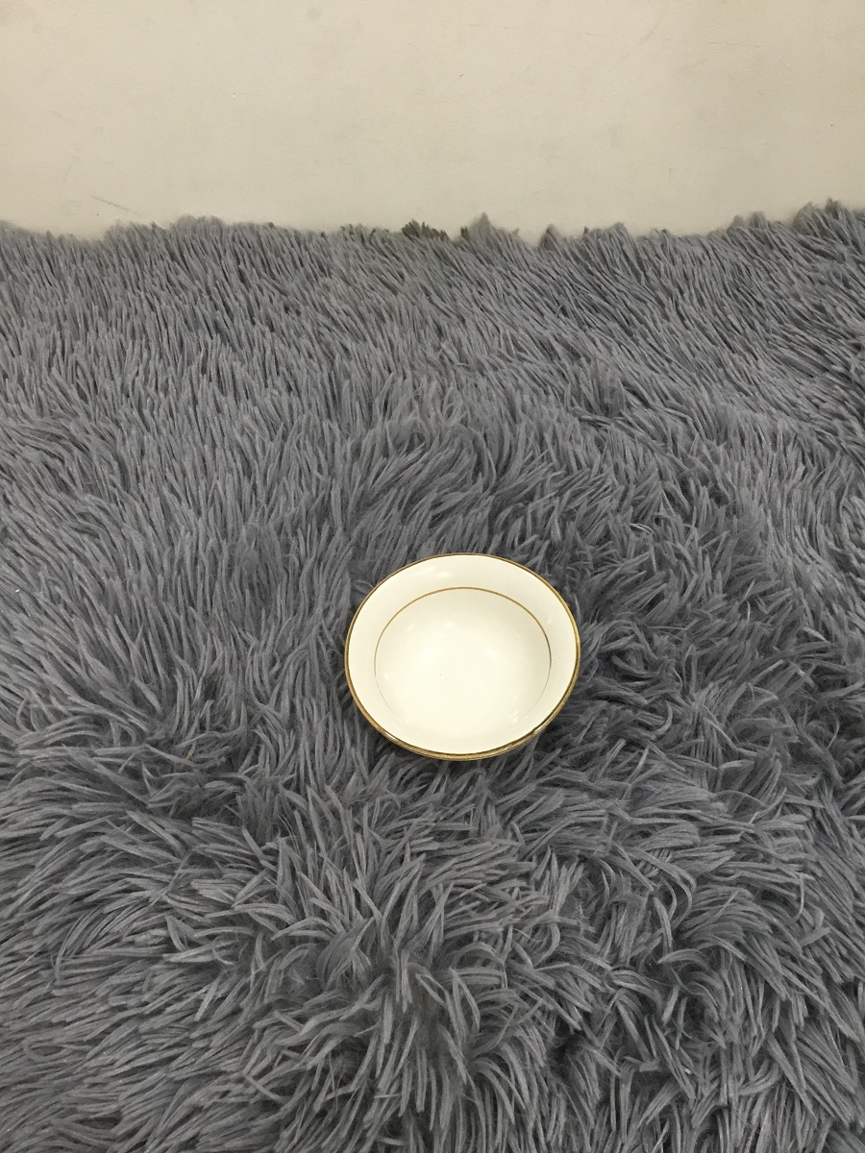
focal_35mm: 31
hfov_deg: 45.4
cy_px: 576
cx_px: 432
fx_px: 1033
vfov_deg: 58.4
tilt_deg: -55.1
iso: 100
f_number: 2.4
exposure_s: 1/33
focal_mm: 3.3
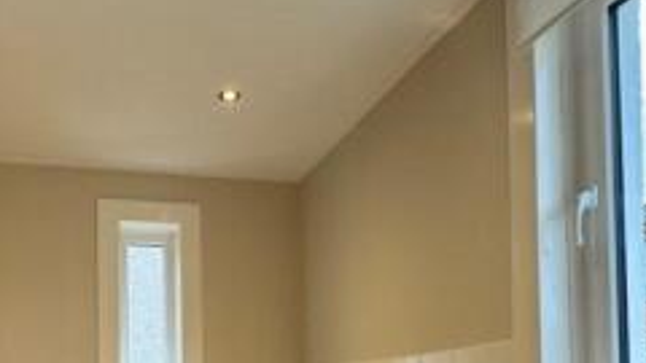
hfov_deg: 53.0
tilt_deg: +0.9
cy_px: 399
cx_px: 219
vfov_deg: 29.0
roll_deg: -0.9
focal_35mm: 37
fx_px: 634
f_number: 2.2
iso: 160
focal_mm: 2.22
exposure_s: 1/99
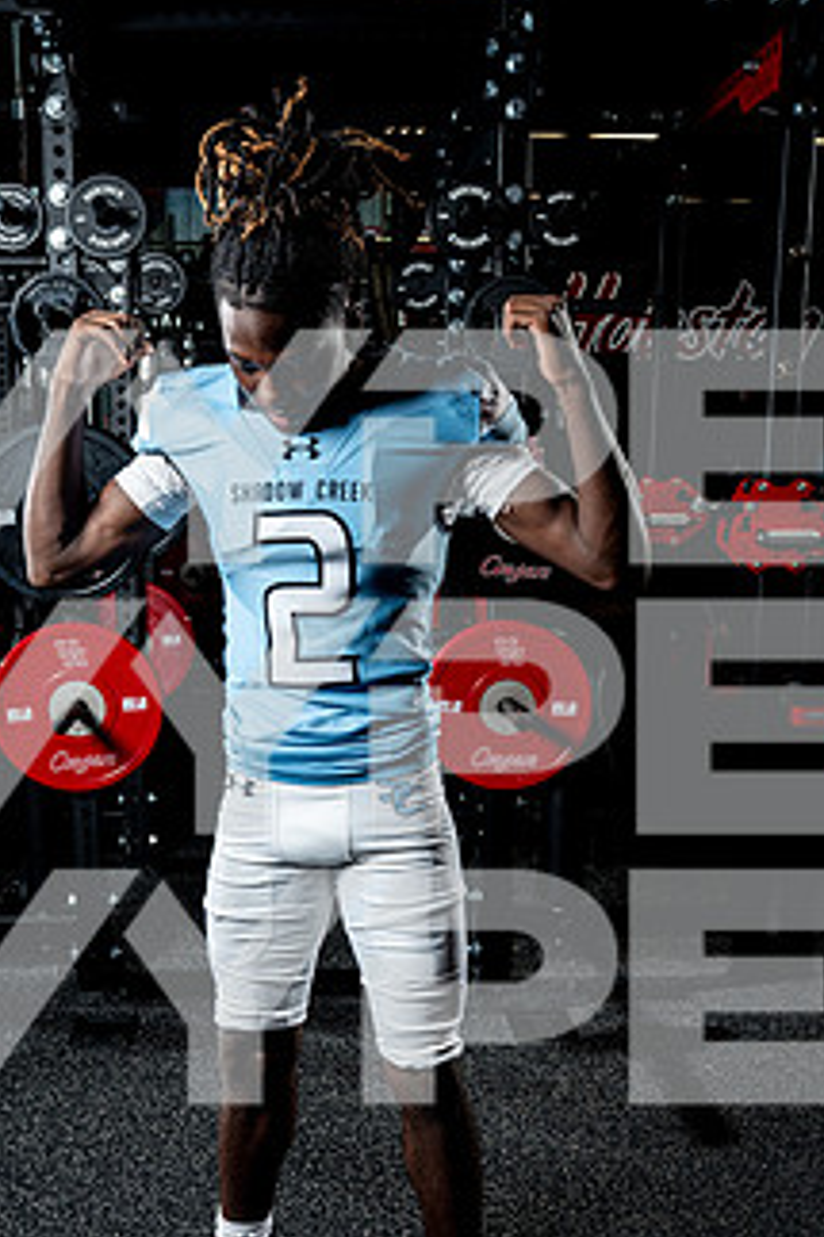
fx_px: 1340
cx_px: 326
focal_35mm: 39
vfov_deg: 49.4
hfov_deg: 34.1
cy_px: 720
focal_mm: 28
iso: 640
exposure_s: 1/250
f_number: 9
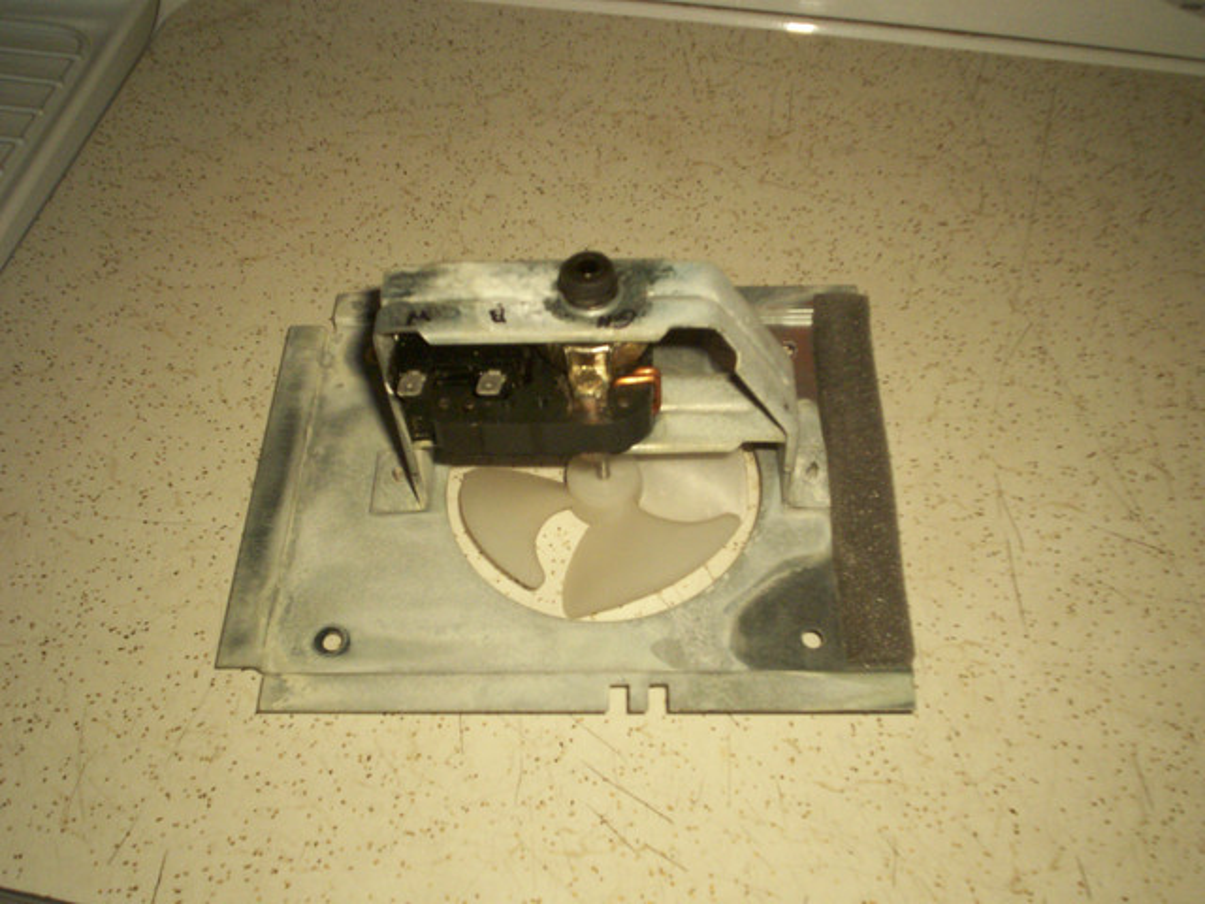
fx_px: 1253
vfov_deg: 39.7
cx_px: 602
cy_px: 452
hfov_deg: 51.4
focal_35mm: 36
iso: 140
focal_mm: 5.9
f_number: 4.5
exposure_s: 1/64
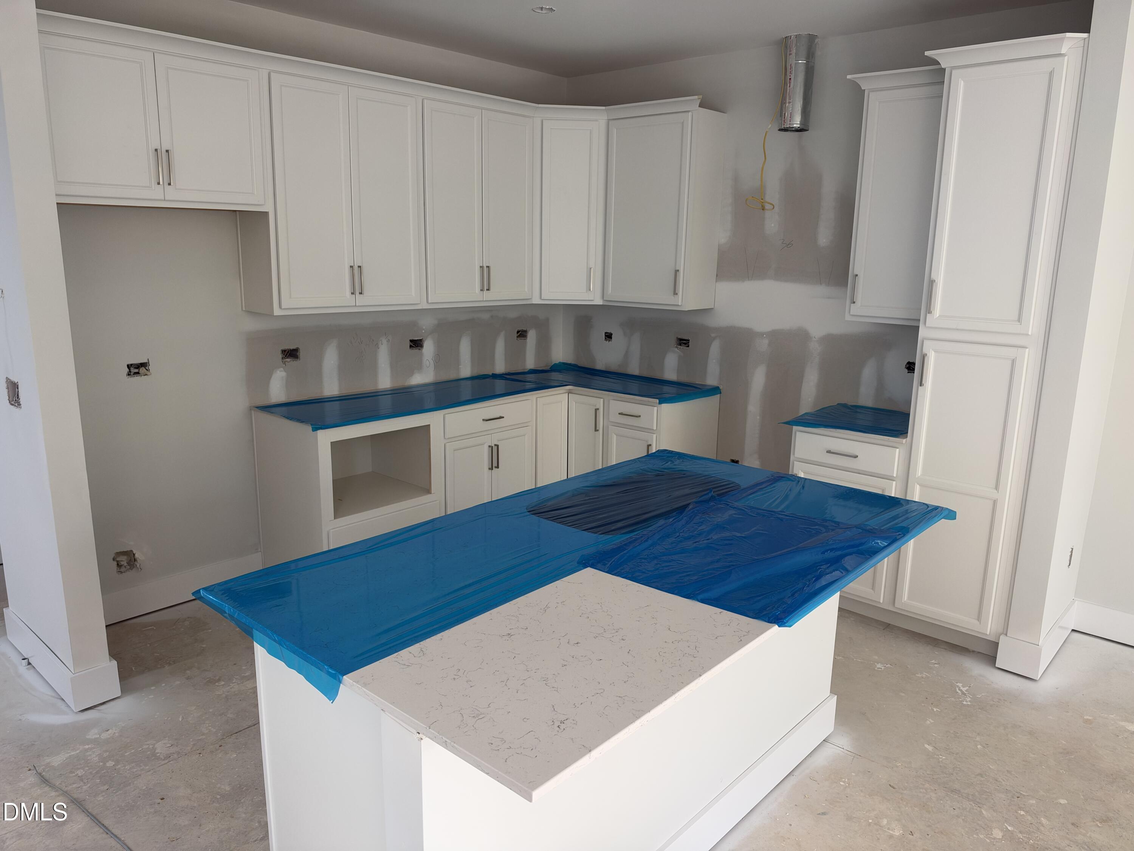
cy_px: 426
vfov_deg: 56.8
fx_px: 786
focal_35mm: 24
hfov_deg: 71.6
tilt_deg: -12.1
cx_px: 567
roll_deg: -1.3
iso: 160
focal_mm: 6.93
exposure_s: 1/121
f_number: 1.8
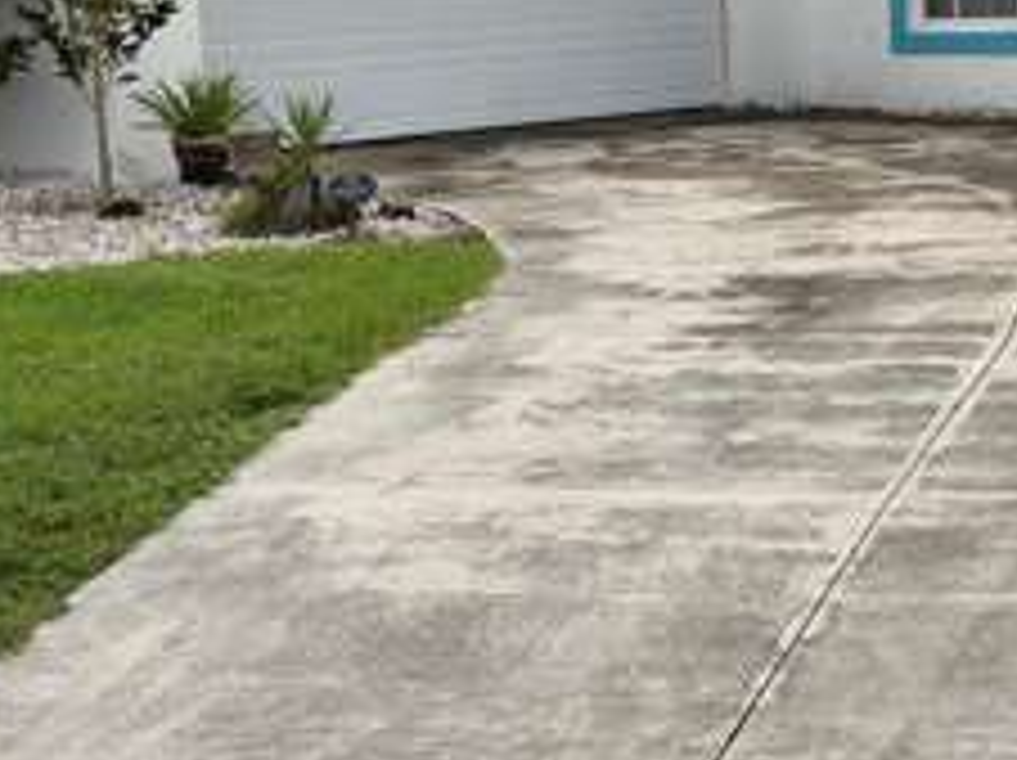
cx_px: 810
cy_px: 207
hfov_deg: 19.1
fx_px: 2994
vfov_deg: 14.4
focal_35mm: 102
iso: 64
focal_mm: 6.76
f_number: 1.78
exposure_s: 1/3704
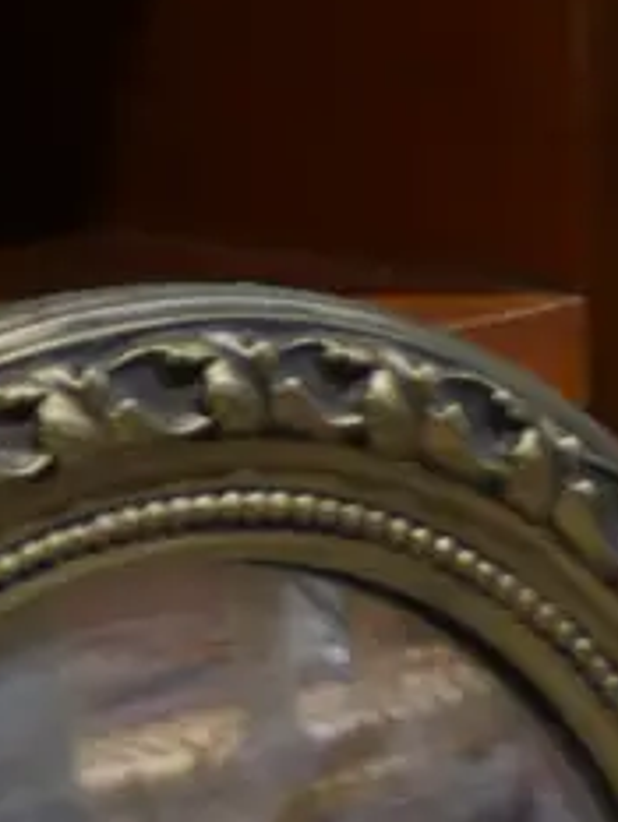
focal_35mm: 123
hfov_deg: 12.1
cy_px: 1612
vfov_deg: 13.8
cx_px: 364
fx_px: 2925
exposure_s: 1/60
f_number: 3.5
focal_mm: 14
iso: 320
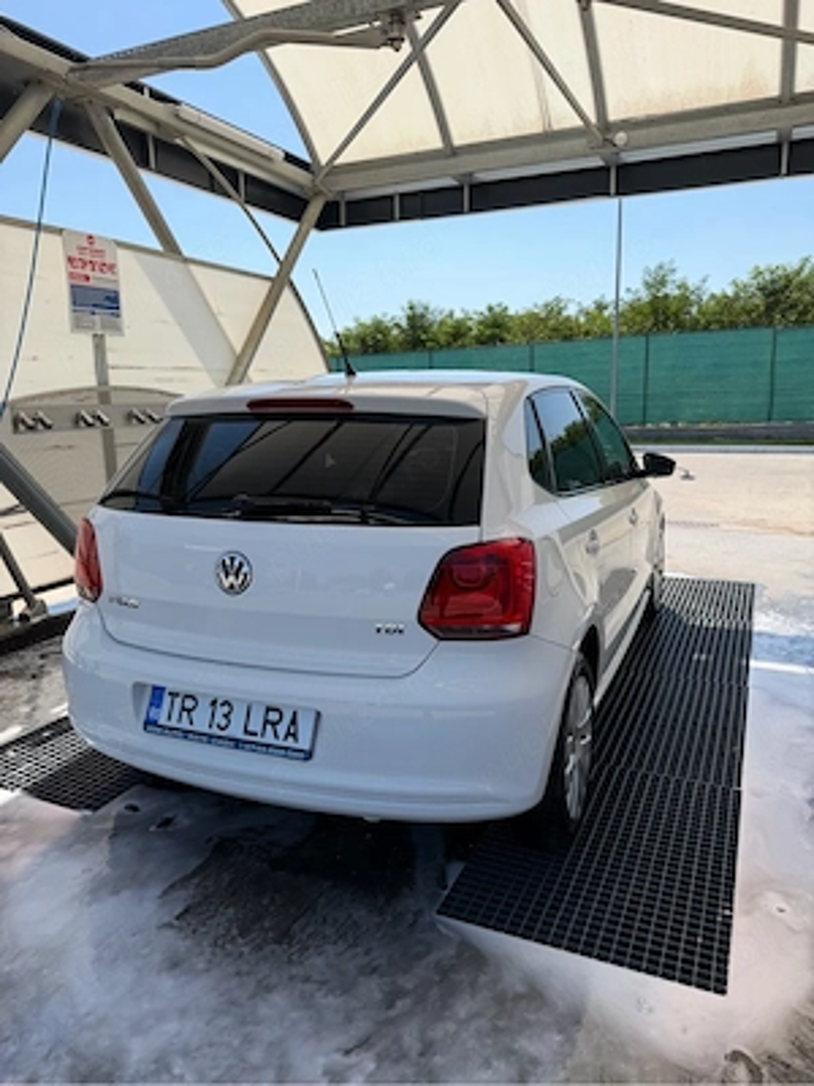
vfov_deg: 71.6
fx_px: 752
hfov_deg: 56.8
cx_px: 407
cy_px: 543
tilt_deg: -7.6
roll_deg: +0.8
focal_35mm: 24
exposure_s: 1/3953
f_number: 1.78
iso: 80
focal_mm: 6.76
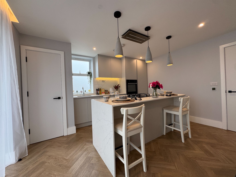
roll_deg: +2.6
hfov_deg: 102.1
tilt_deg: +0.7
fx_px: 95
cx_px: 118
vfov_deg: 85.7
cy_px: 88
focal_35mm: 14
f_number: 2.2
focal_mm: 2.22
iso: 100
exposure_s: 1/99
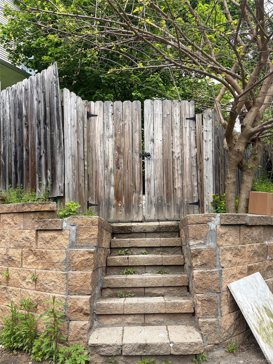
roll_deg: +2.1
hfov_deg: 53.1
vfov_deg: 67.3
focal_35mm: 26
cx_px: 136
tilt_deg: +7.8
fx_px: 273
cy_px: 182
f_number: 1.6
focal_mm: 5.96
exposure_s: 1/1239
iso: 50
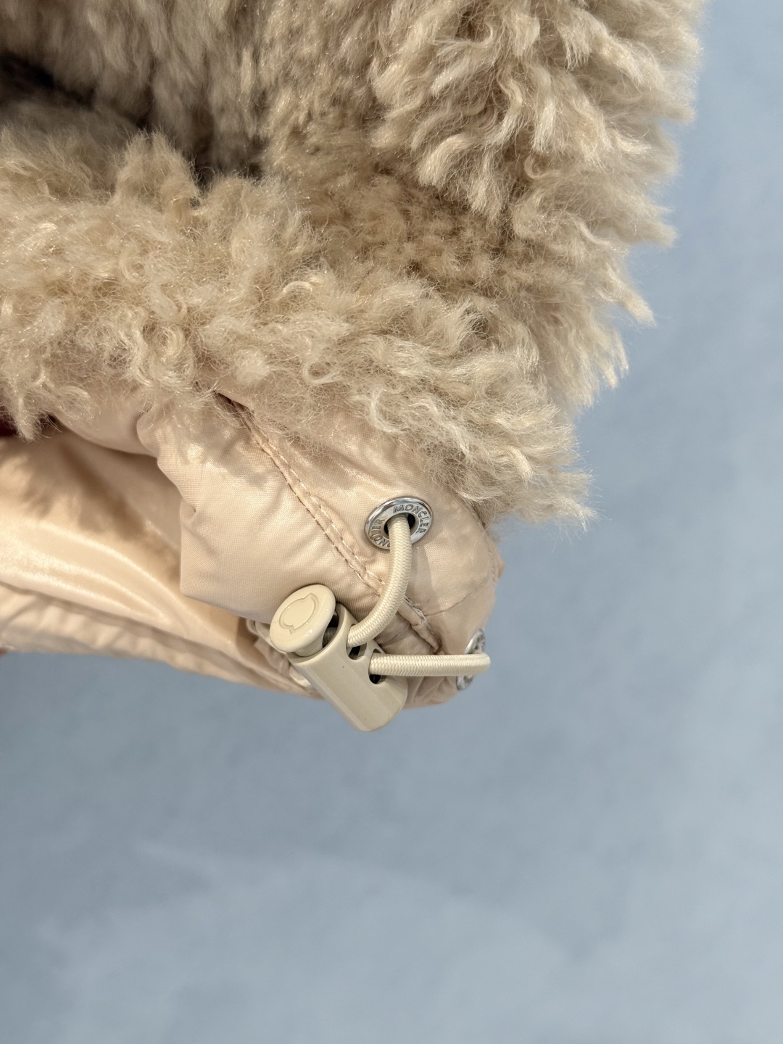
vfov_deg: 39.7
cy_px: 522
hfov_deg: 30.3
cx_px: 392
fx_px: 1448
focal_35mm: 48
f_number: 1.78
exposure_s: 1/100
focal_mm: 6.76
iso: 100
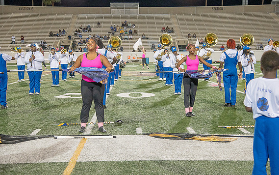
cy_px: 88
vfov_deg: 22.0
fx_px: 449
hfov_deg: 34.5
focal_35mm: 59
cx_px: 138
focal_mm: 55
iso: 3200
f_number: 4
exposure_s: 1/320
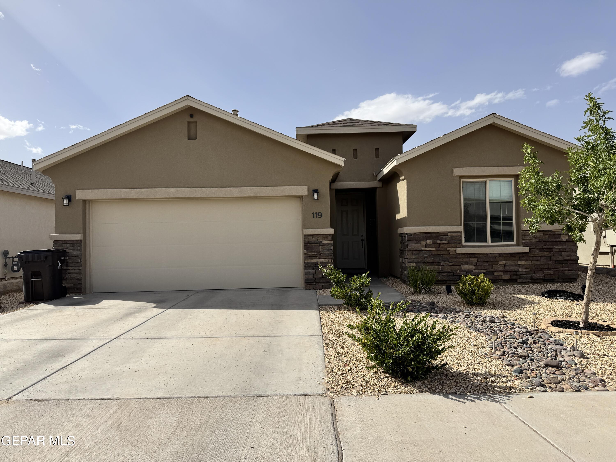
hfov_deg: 71.6
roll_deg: +1.6
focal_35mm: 24
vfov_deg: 56.8
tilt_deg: -0.1
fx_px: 427
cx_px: 308
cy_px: 231
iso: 80
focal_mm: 6.76
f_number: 1.78
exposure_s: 1/5814
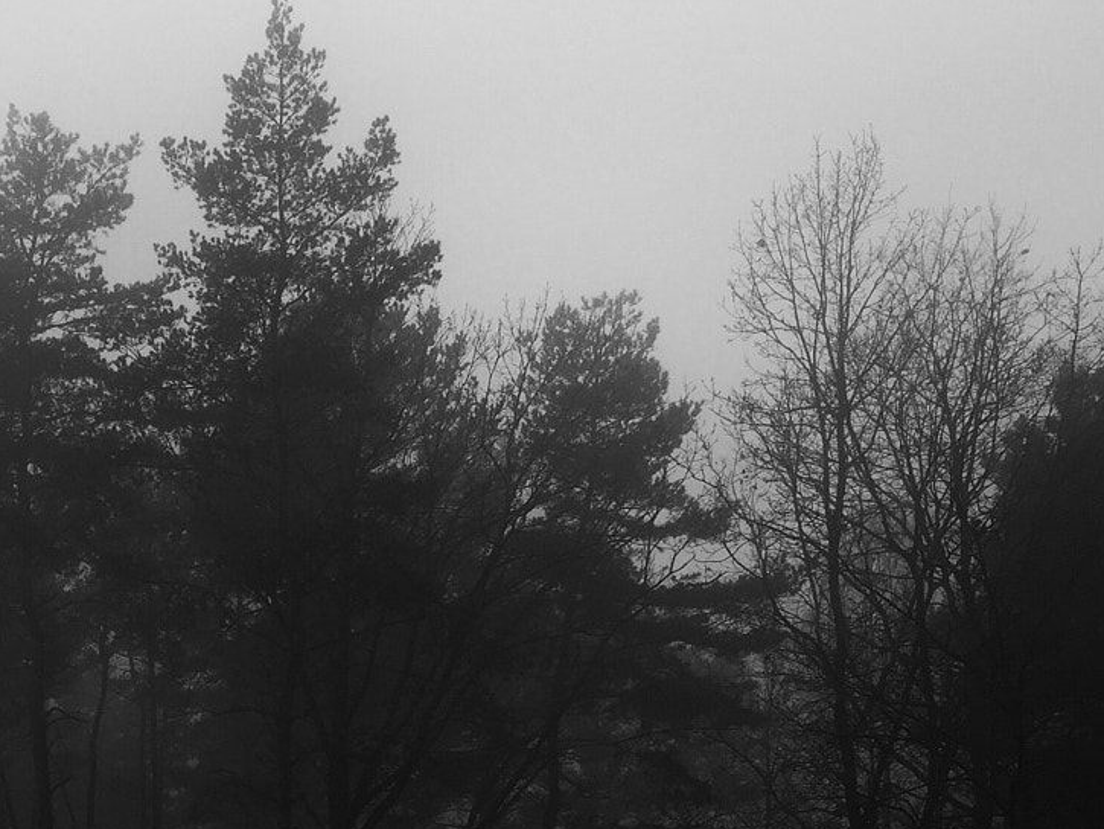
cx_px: 46
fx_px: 2041
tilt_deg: +3.7
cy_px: 861
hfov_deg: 28.7
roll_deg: +0.2
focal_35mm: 64
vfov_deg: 22.0
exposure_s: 1/102
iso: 32
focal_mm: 4.15
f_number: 2.2
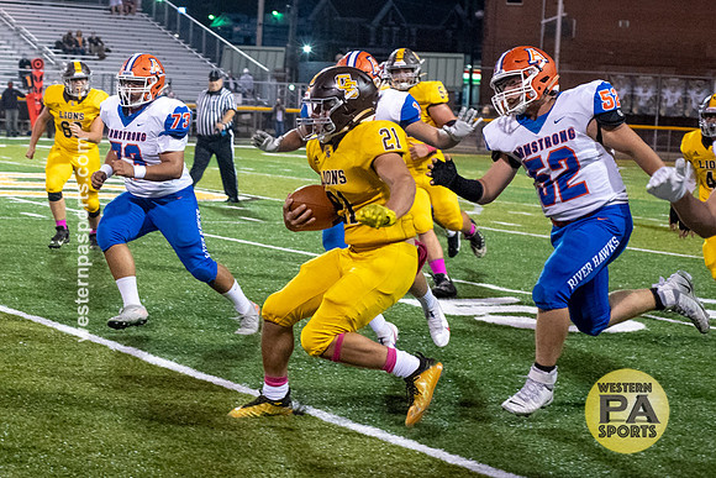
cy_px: 231
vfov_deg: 15.5
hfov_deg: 22.6
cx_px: 101
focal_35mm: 88
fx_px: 1753
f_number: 4
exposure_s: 1/640
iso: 8000
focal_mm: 50
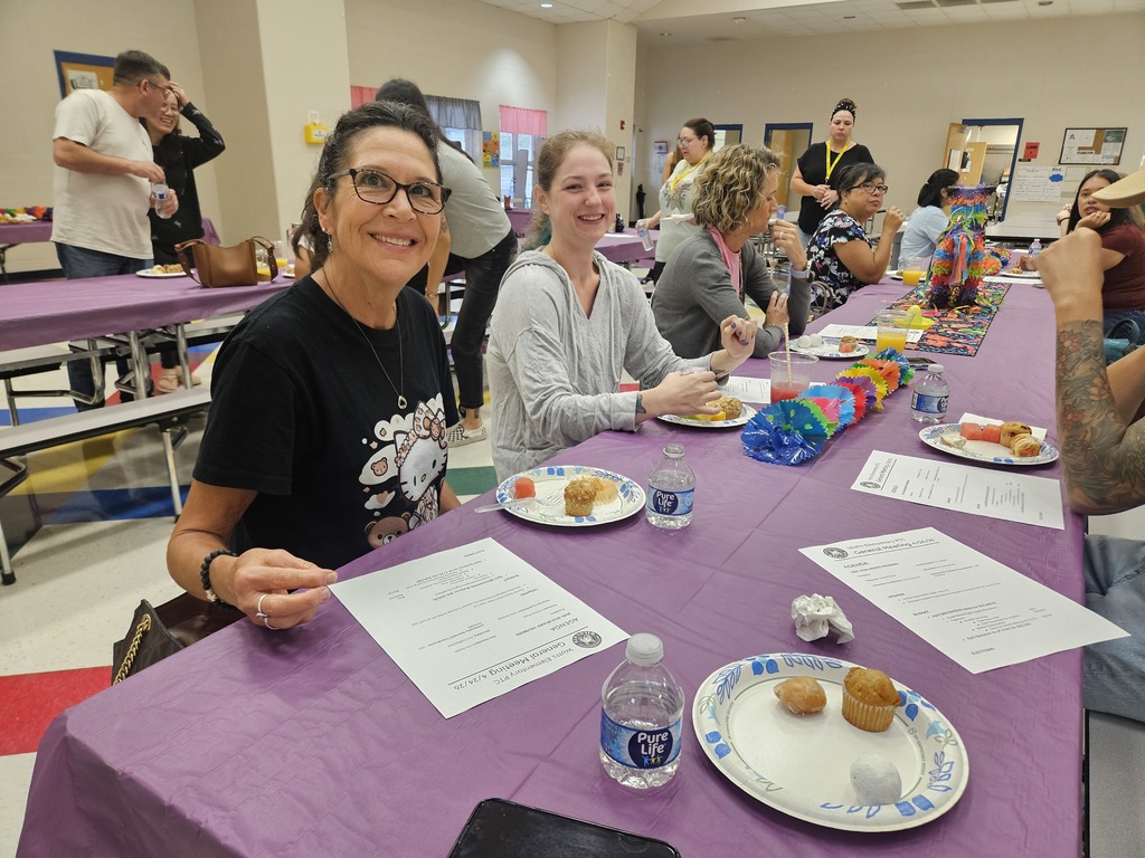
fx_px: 761
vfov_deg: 58.9
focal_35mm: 23
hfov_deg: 73.9
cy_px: 429
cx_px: 572
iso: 400
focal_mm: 5.4
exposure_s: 1/120
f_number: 1.8
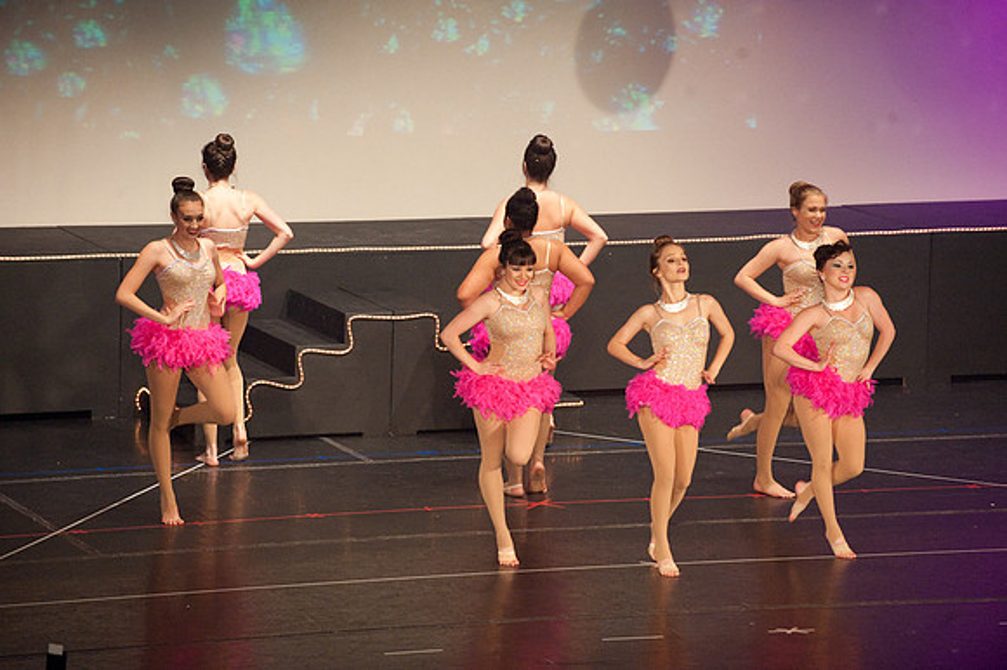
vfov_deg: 6.9
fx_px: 5591
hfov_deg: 10.3
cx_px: 504
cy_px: 335
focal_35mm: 200
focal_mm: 200
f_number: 4
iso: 3200
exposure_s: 1/200
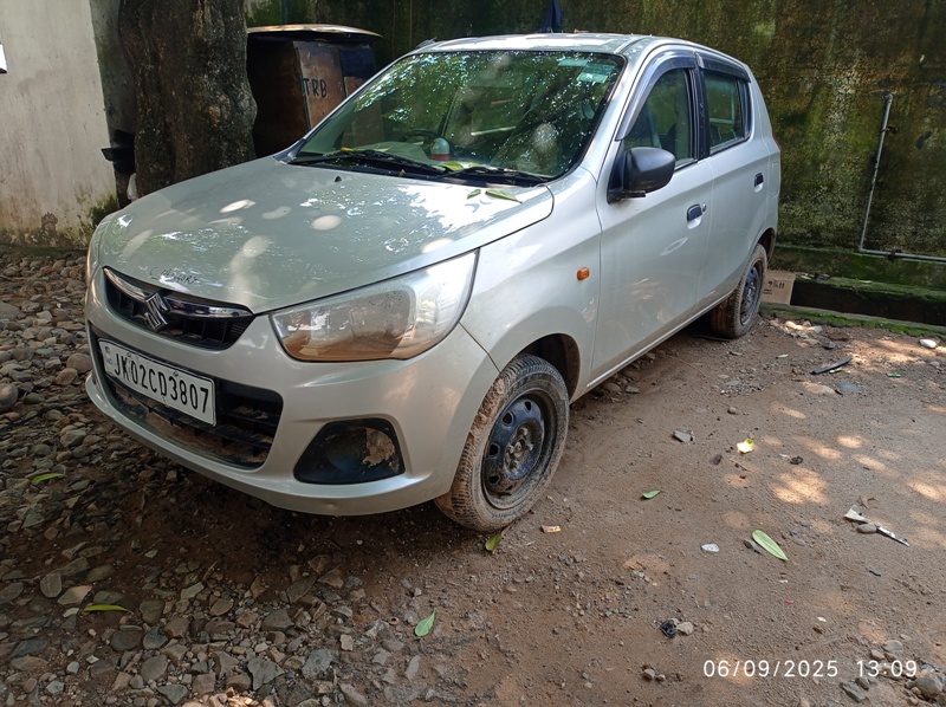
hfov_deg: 63.5
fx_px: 764
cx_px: 473
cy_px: 354
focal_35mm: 28
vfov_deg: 49.7
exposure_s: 1/401
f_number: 1.79
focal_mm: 4.7
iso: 101
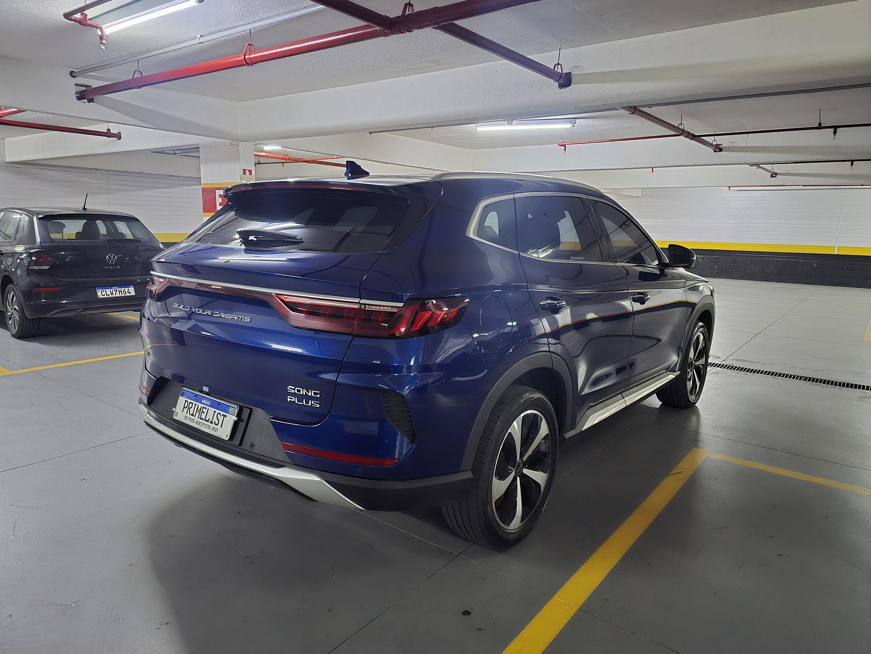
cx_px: 436
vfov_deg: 58.9
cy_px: 327
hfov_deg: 73.9
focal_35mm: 23
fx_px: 579
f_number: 1.7
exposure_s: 1/40
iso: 2500
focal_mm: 6.3
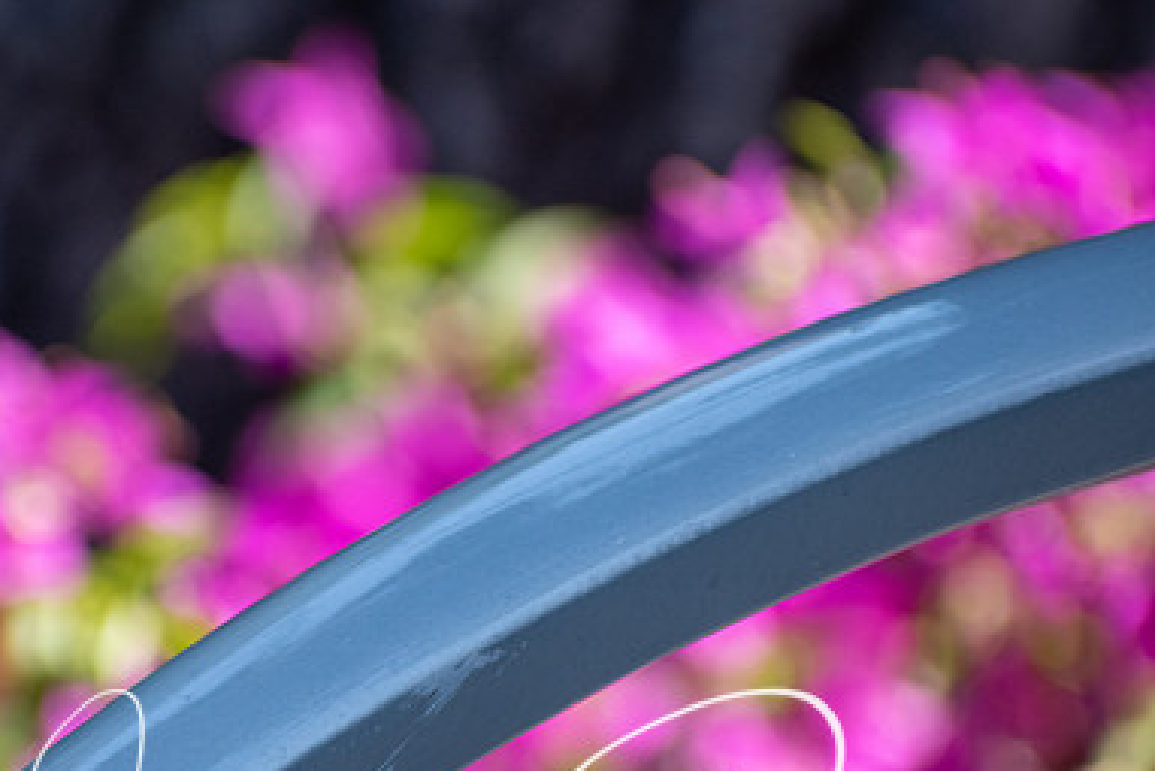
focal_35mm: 683
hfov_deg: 3.0
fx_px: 21920
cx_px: 414
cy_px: 573
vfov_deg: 2.0
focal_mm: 300
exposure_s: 1/1000
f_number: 6.3
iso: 400
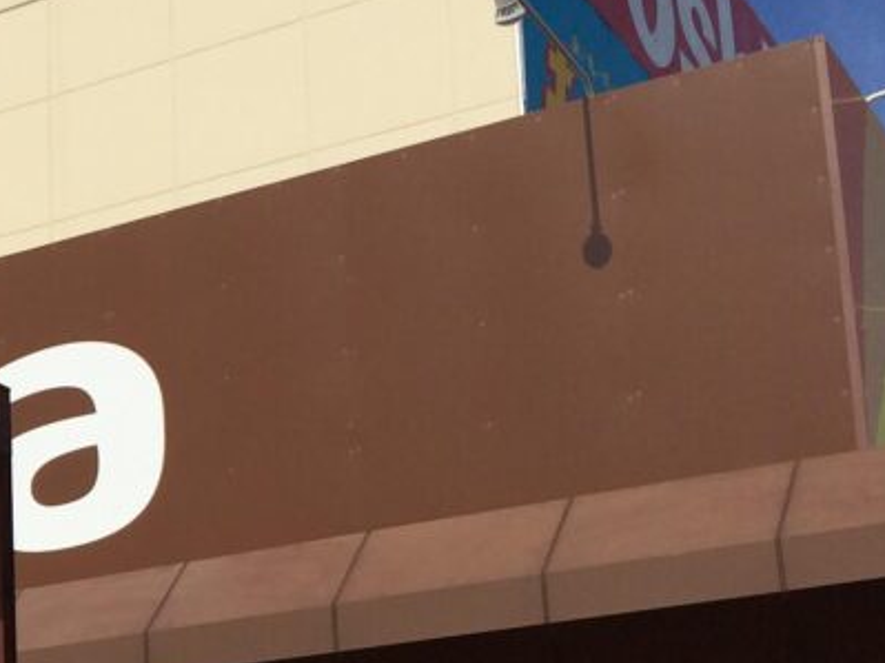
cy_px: 574
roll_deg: -0.9
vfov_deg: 15.7
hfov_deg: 19.6
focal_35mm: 93
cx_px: -240
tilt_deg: +16.5
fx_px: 2377
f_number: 2.2
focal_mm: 4.15
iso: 32
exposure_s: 1/4566
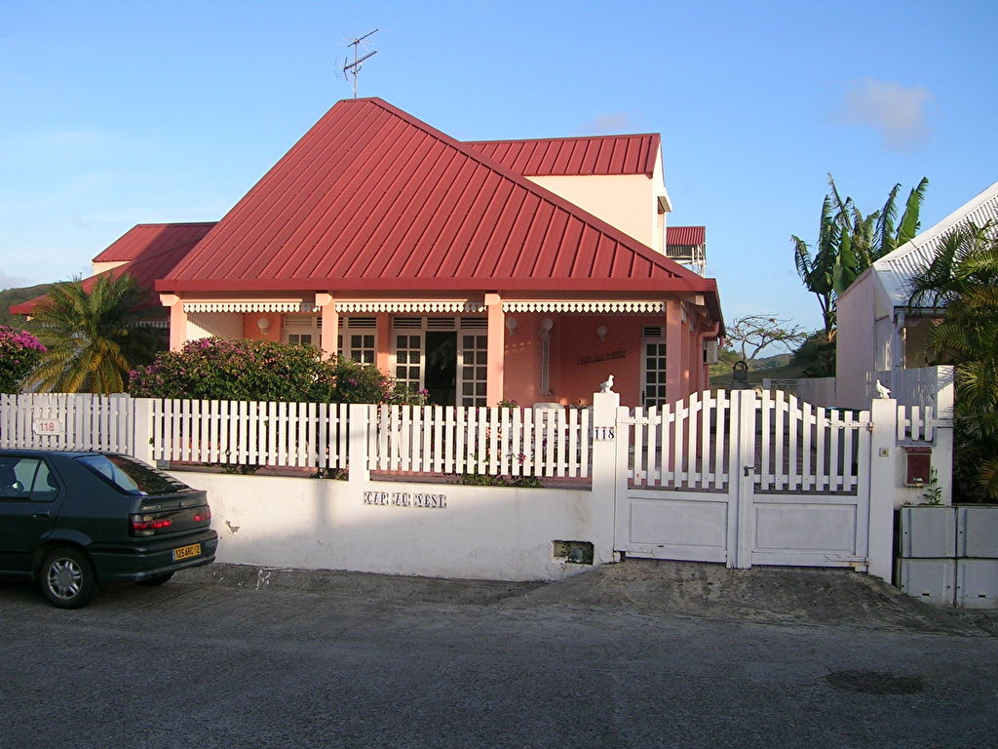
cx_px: 499
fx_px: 1009
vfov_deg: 40.7
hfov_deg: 52.6
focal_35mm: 35
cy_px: 374
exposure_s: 1/182
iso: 50
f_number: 4.8
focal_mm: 5.4
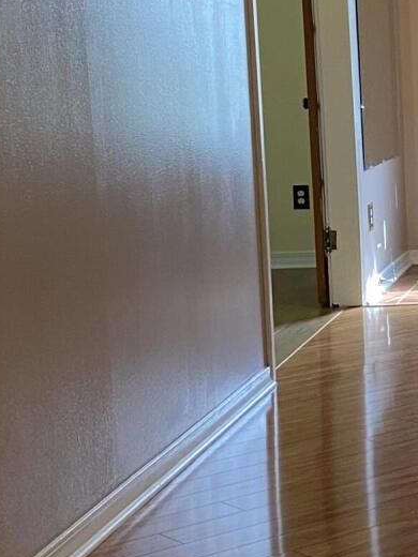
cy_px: 157
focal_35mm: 100
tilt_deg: -3.9
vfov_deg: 19.5
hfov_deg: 13.4
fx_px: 1610
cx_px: 742
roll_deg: +1.4
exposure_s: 1/60
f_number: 1.8
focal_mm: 4.25
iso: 80
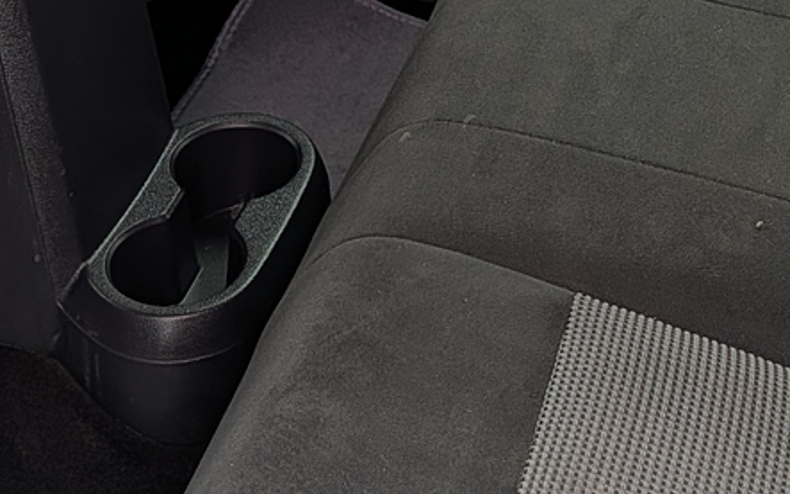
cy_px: -210
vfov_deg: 13.5
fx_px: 1981
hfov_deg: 22.5
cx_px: 506
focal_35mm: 92
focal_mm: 6.9
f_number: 1.68
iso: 119
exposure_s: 1/121
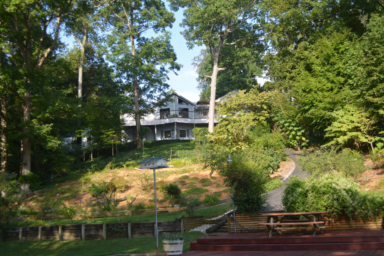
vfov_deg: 34.2
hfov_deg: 49.6
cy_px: 128
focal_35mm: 39
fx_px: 416
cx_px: 192
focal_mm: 26
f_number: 5
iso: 100
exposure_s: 1/200
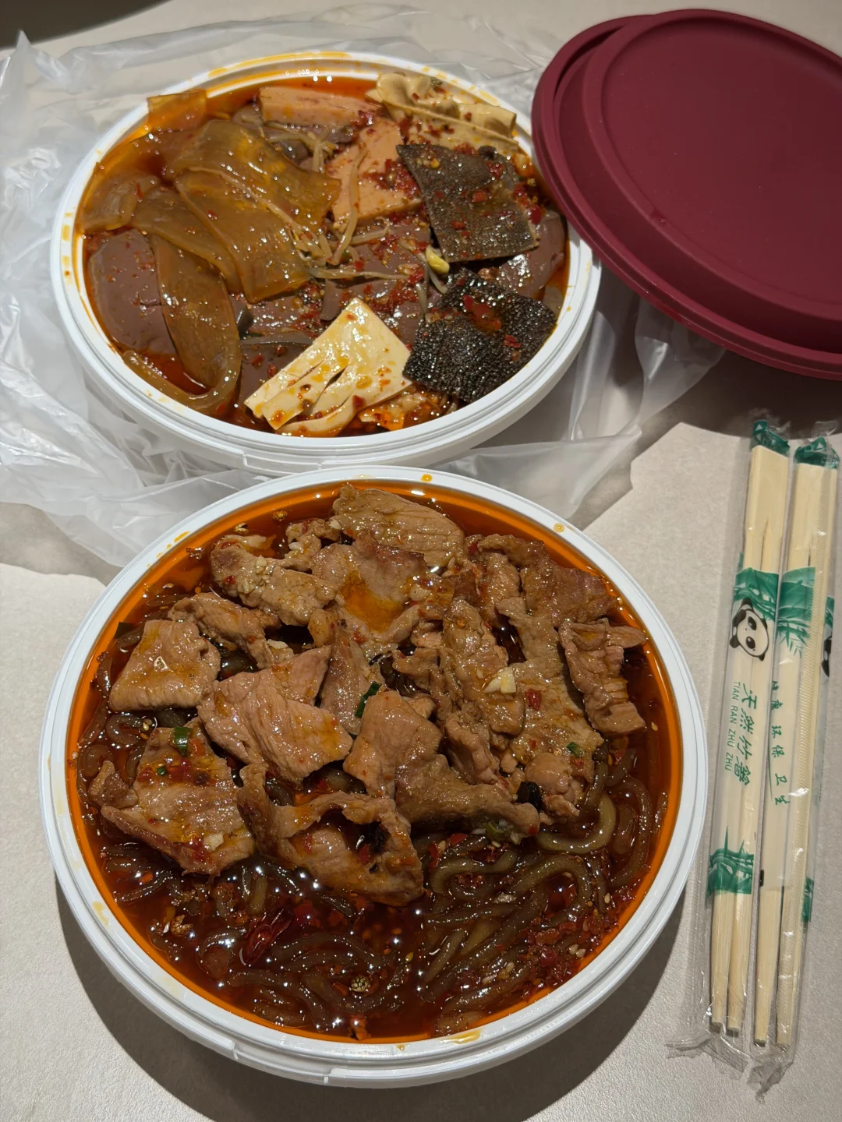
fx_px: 1557
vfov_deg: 39.7
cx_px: 421
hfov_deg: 30.3
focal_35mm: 48
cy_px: 561
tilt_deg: -59.0
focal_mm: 6.76
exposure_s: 1/100
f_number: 1.78
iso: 160
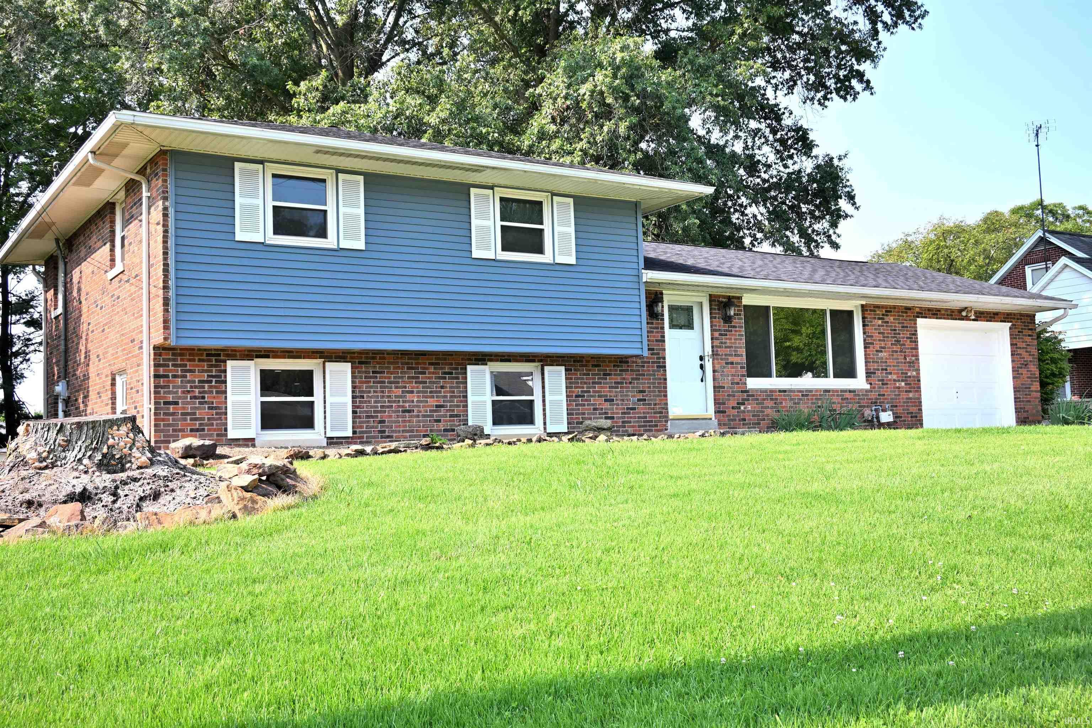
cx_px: 546
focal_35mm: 37
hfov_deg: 52.2
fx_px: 1115
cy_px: 364
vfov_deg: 36.2
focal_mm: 24.5
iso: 100
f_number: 5.6
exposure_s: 1/250
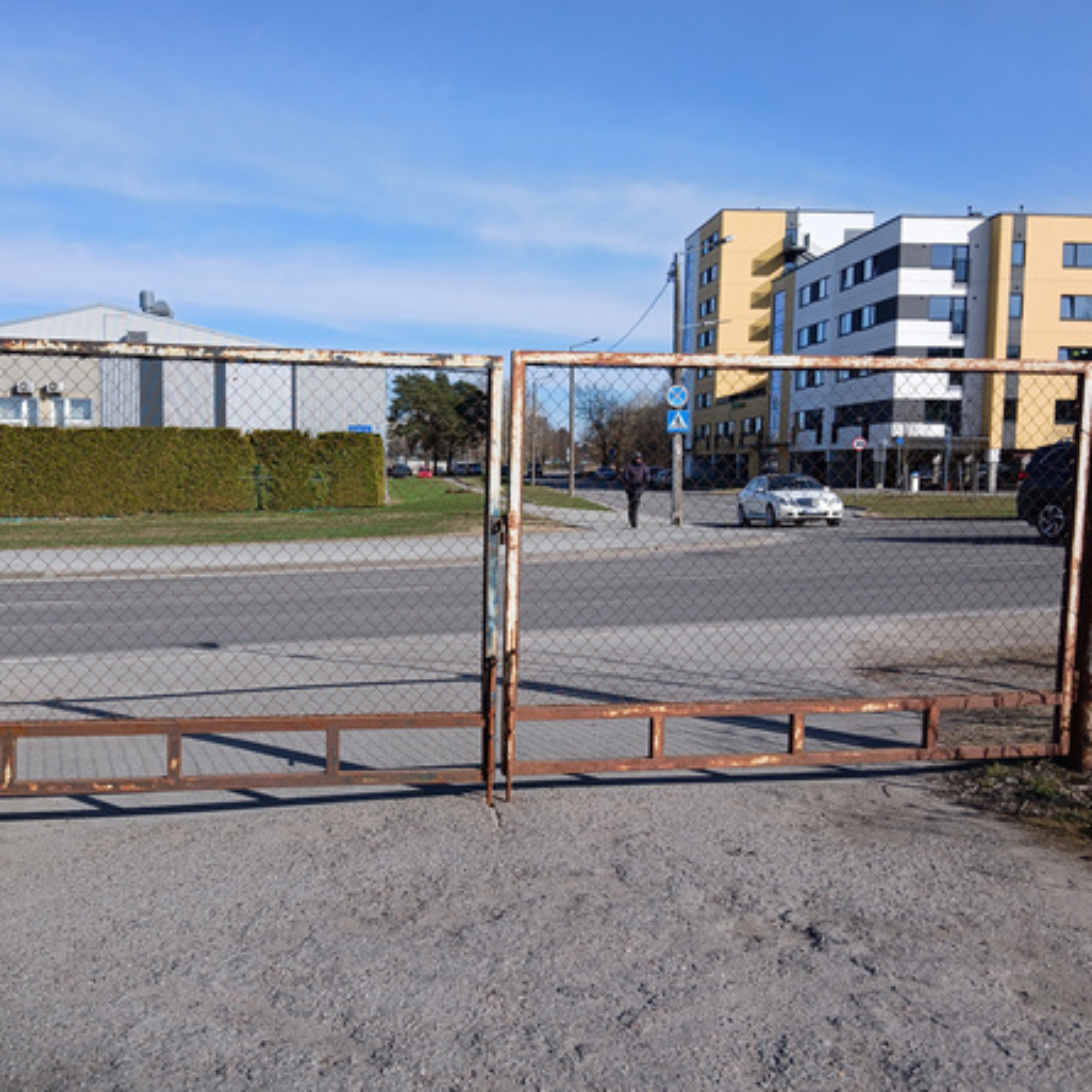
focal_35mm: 31
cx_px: 461
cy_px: 550
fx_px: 1106
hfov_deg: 52.3
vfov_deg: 52.5
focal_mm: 3.98
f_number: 1.8
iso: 20
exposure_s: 1/731
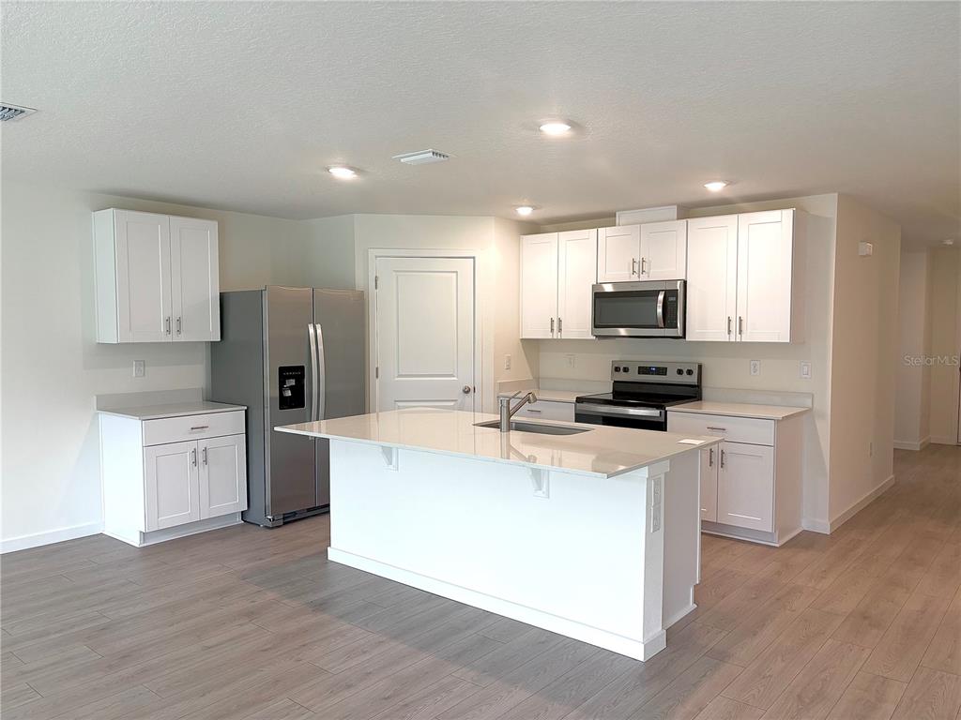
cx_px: 480
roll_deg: +0.3
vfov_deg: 53.1
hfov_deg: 67.3
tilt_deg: -3.2
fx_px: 722
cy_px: 360
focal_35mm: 26
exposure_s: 1/120
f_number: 1.6
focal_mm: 5.96
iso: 80
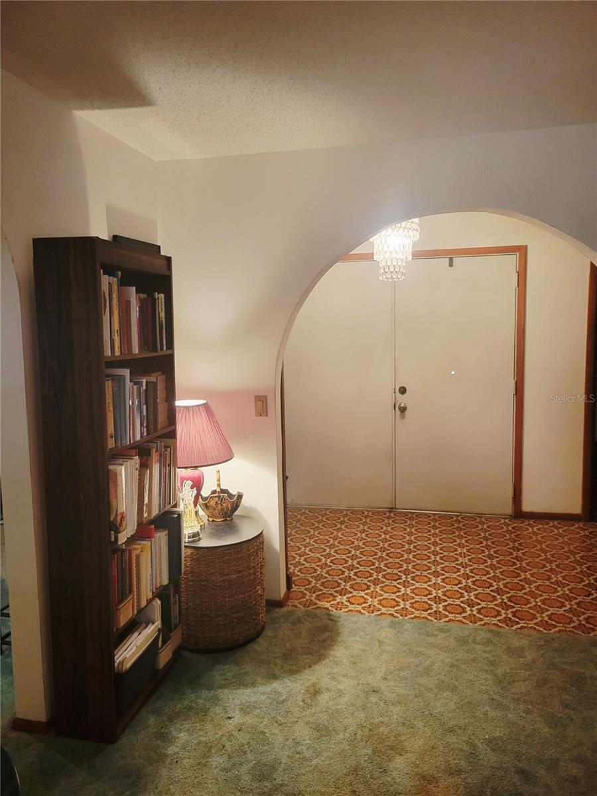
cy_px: 398
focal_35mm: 26
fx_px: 598
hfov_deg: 53.1
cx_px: 298
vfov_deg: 67.3
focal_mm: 5.4
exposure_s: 1/40
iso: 250
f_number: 1.8
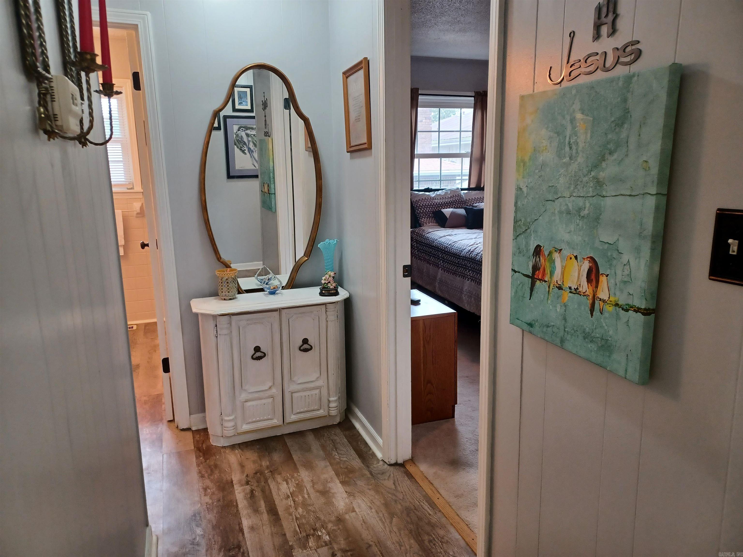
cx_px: 372
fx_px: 537
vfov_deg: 54.9
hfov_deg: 69.4
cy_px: 278
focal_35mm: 25
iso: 320
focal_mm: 4.6
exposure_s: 1/40
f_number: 1.8
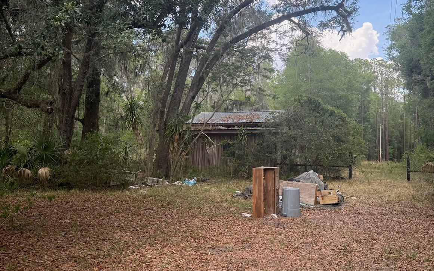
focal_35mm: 35
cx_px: 245
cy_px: 103
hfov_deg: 55.2
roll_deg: -1.4
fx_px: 414
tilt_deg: +5.5
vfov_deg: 36.1
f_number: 1.78
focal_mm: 6.76
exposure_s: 1/967
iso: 100
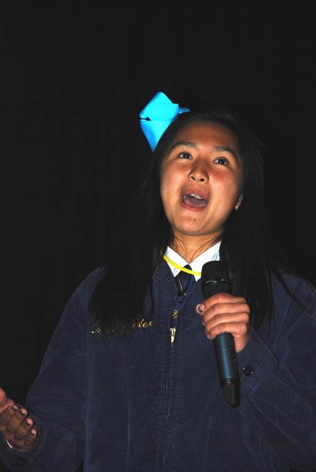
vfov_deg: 10.1
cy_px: 236
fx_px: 2659
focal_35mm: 202
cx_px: 158
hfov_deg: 6.8
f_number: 5.6
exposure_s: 1/60
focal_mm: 135
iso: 220
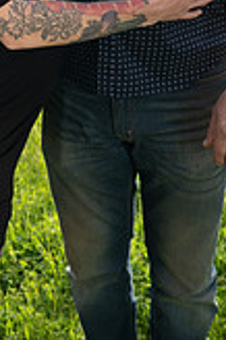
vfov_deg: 23.6
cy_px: -87
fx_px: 727
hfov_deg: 17.2
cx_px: -4
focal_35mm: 77
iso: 100
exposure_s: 1/125
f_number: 5
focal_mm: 28
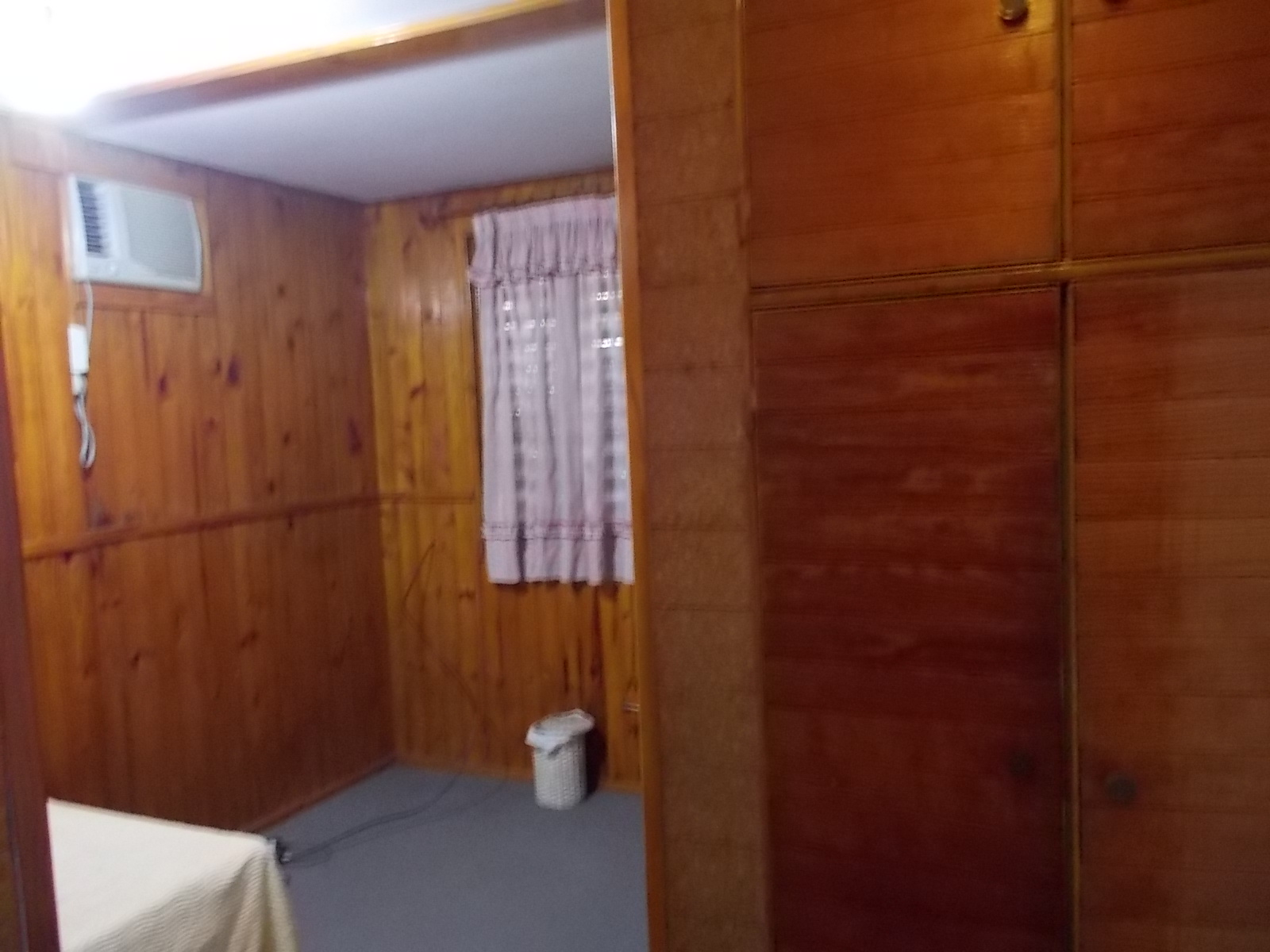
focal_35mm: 29
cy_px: 476
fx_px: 1064
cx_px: 635
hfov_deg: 61.7
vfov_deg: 48.2
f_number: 3.3
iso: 400
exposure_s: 1/6
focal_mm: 4.1
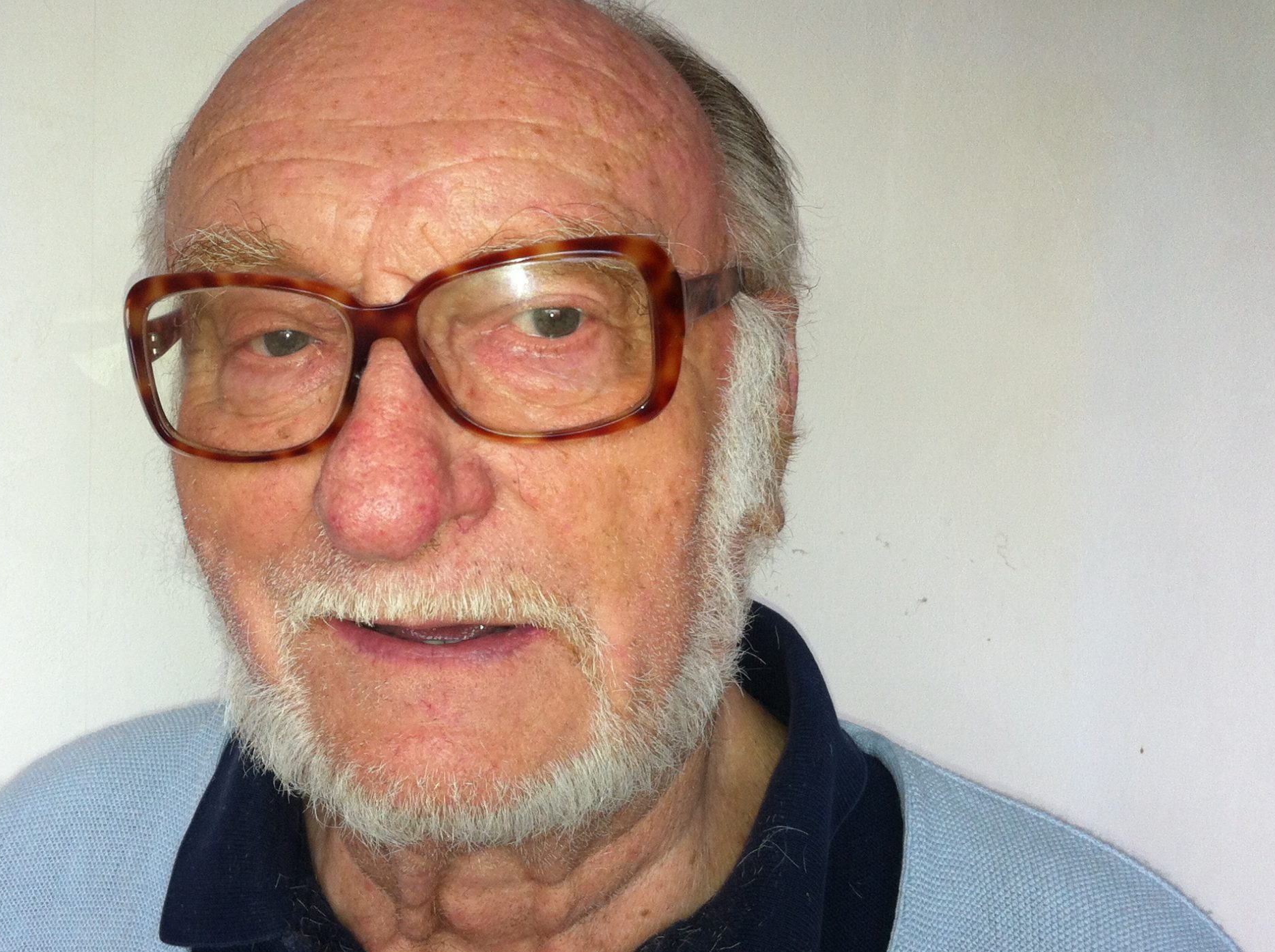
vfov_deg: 30.2
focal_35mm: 48
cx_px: 486
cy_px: 467
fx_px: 1765
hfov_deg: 39.5
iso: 100
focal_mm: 3.85
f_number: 2.8
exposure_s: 1/30
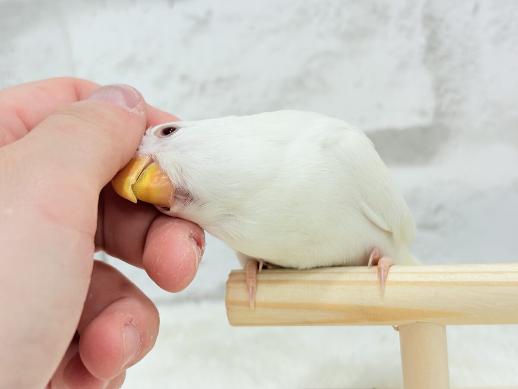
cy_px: 194
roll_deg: +7.8
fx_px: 778
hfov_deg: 36.8
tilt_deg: -11.8
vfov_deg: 28.0
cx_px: 259
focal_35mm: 52
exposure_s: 1/100
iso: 64
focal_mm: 5.96
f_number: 1.6
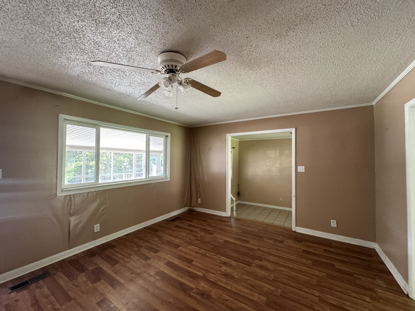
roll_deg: -0.4
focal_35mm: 14
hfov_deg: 102.1
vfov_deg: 85.7
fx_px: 168
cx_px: 208
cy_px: 156
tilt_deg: +1.0
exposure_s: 1/60
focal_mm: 2.22
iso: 800
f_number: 2.2
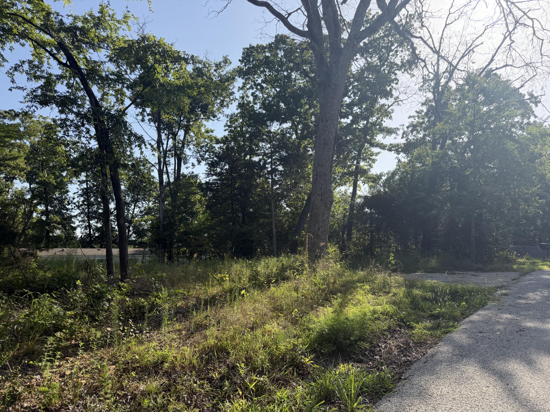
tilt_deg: +8.3
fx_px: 381
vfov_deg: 56.8
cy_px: 206
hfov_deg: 71.6
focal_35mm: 24
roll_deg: +1.4
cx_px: 275
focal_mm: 6.76
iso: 100
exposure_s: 1/2801
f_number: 1.78
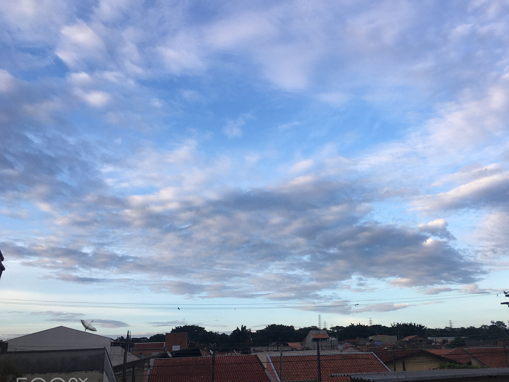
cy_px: 206
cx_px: 299
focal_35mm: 35
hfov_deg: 52.4
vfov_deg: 40.7
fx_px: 515
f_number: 2.2
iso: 25
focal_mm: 4.15
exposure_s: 1/400
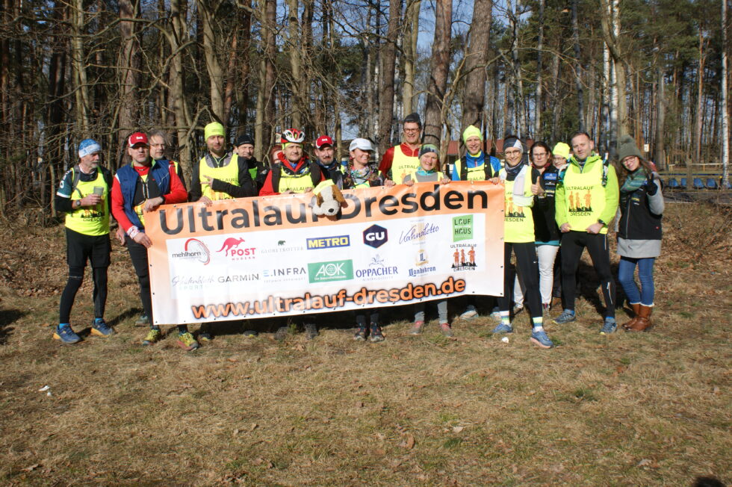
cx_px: 366
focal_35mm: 36
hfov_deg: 53.2
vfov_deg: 36.8
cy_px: 244
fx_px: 731
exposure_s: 1/250
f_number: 10
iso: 100
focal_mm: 24
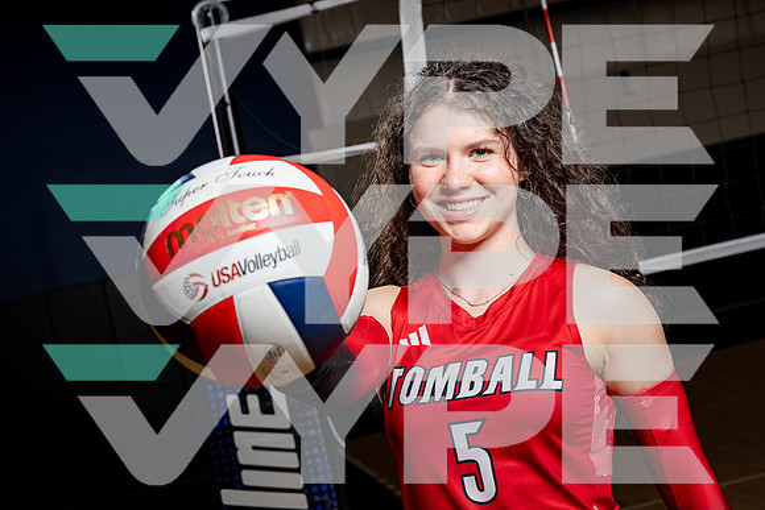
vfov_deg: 19.5
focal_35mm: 70
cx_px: 382
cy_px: 255
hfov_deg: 28.8
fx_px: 1488
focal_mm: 70
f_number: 8
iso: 100
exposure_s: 1/250
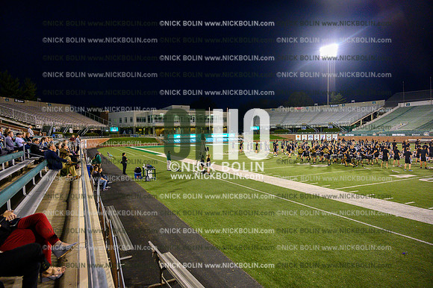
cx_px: 216
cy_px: 144
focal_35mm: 24
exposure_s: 1/1000
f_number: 4
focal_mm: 24
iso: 4000
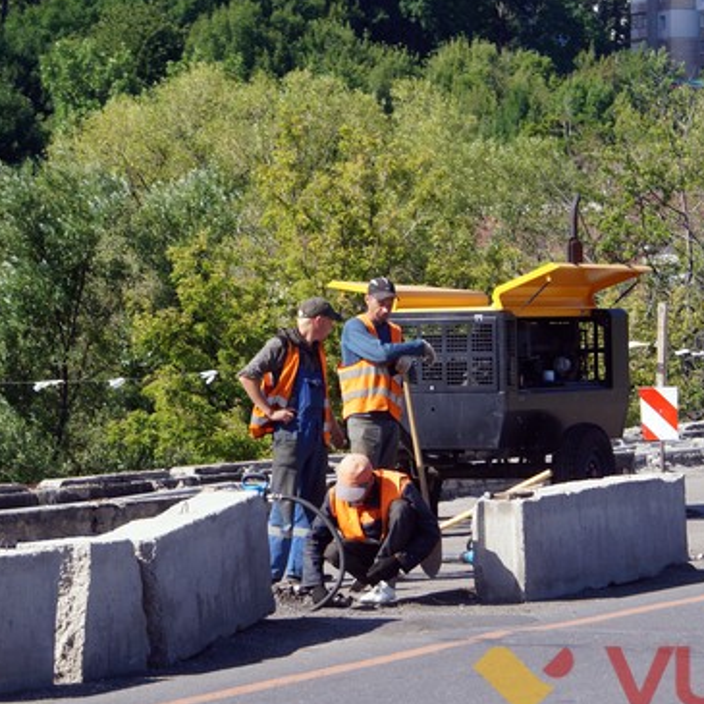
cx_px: 357
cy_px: 418
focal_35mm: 122
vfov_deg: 14.3
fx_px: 2807
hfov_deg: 14.3
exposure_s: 1/125
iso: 100
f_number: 9
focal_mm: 50
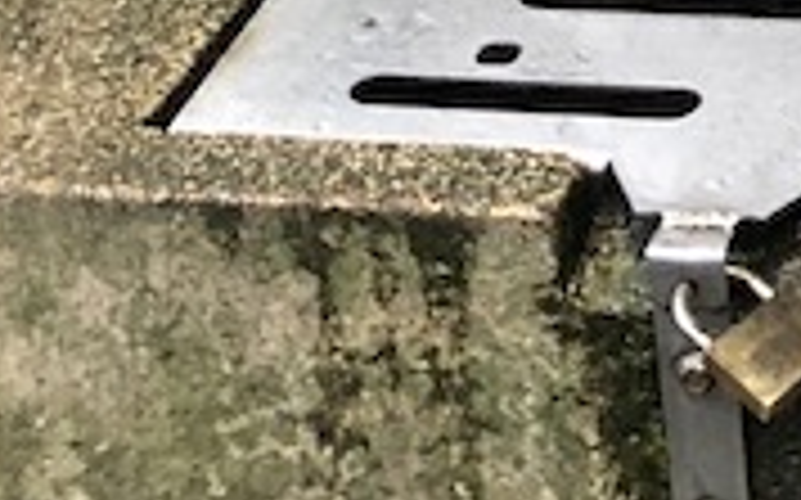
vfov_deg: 7.1
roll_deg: -1.0
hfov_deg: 10.9
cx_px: 1714
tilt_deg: -19.9
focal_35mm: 171
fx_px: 3731
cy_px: -761
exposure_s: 1/15
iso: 40
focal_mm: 3.99
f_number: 1.8
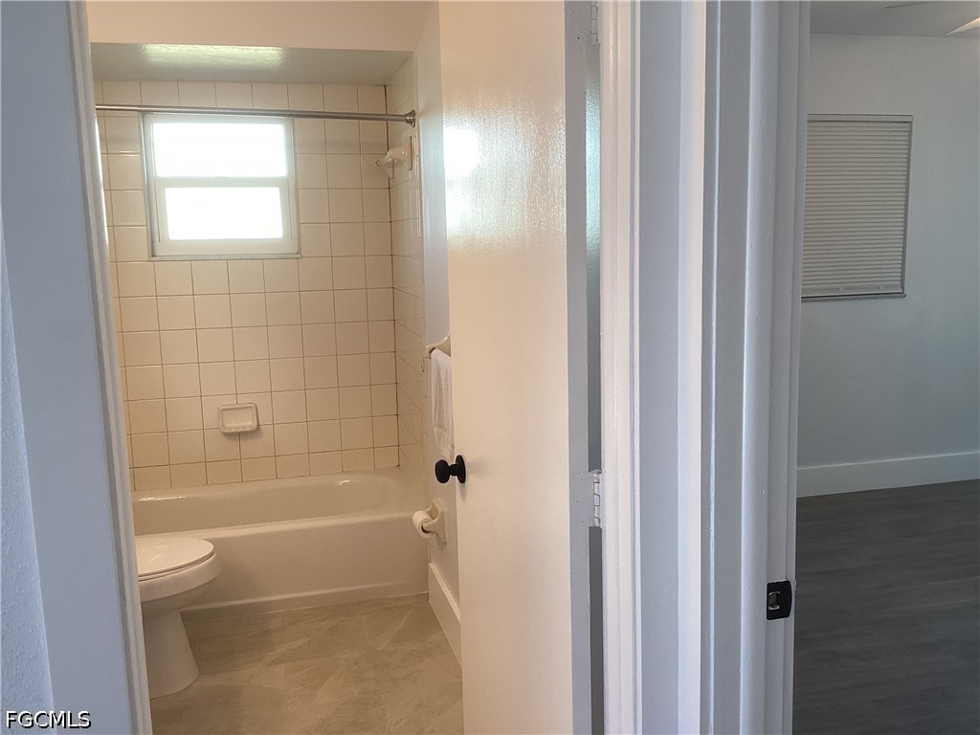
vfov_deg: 45.4
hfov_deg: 58.4
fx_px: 878
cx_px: 490
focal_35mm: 31
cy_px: 368
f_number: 2.4
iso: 64
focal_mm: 3.3
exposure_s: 1/60
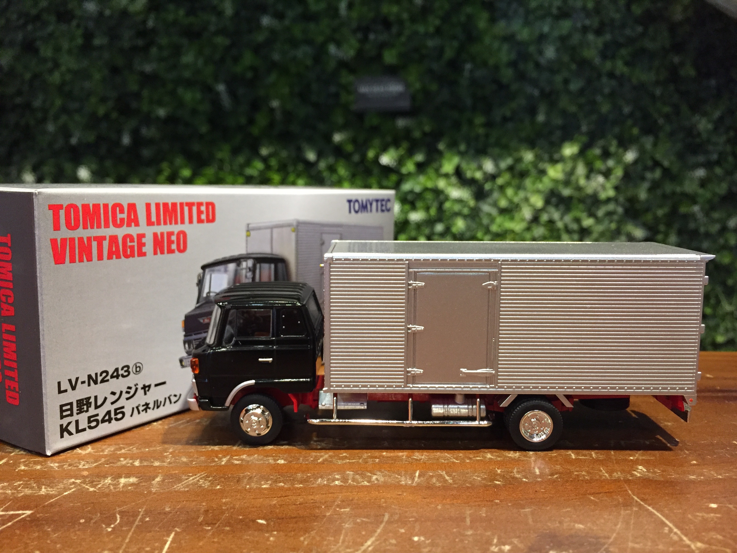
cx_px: 368
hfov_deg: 61.7
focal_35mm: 29
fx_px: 617
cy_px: 276
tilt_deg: -6.4
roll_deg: -1.0
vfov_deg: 48.2
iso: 160
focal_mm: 4.15
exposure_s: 1/30
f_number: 2.2
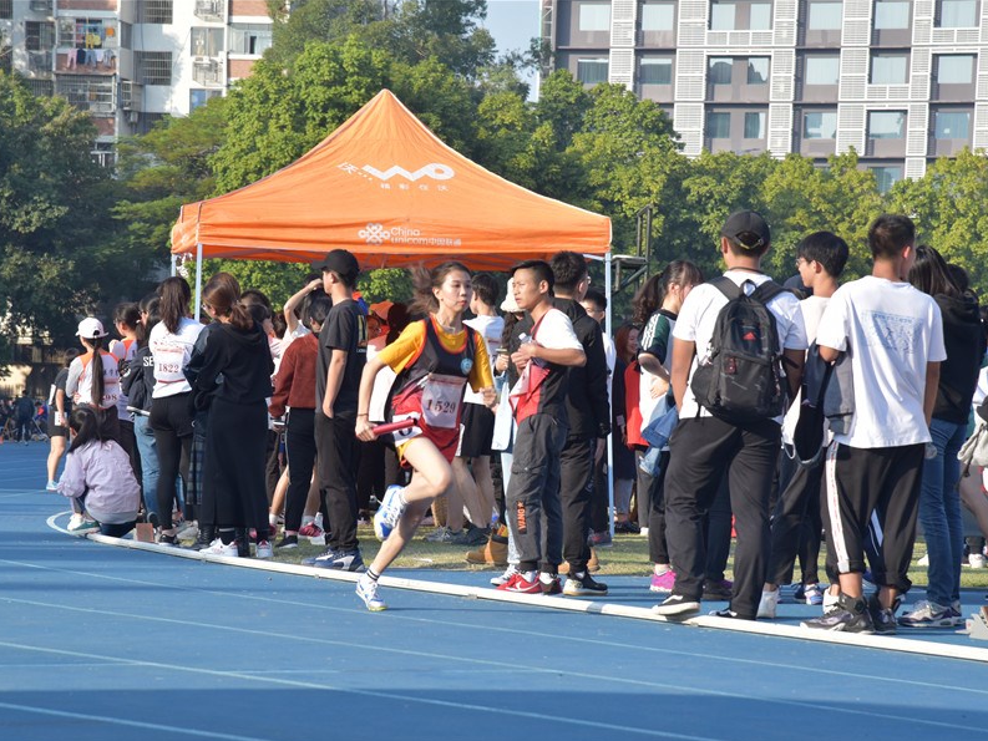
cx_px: 495
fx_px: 3740
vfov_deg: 11.3
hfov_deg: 15.1
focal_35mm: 131
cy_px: 372
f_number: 9
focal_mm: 120
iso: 900
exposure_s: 1/640
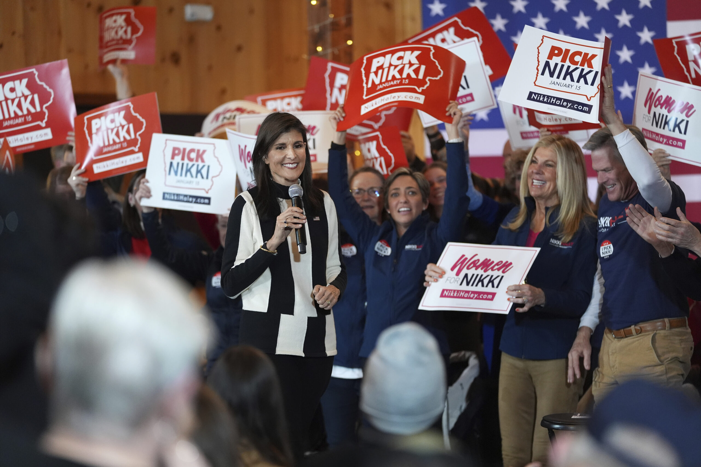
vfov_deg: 10.2
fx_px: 2609
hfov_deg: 15.3
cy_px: 234
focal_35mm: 134
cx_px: 350
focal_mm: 134
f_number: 2.8
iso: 4000
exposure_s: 1/400
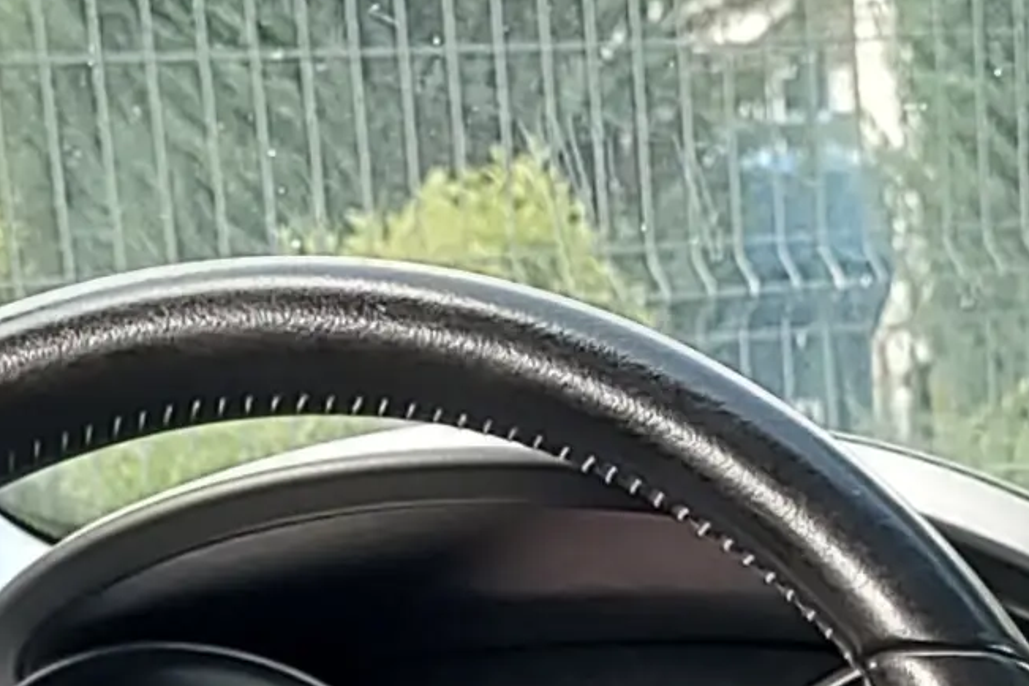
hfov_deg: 14.4
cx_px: 978
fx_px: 4030
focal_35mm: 141
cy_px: 1630
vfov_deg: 8.8
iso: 135
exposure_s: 1/100
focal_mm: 5.56
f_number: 1.8
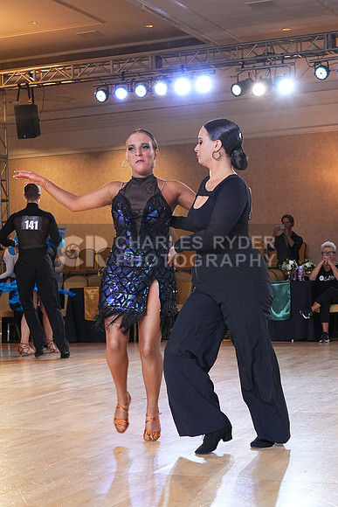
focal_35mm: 67
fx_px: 943
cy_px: 254
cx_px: 169
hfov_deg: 20.3
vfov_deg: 30.1
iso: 5000
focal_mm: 45
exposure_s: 1/200
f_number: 6.3
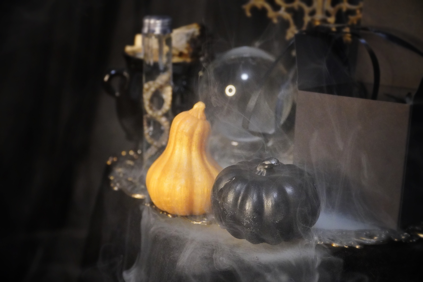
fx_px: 546
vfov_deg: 28.9
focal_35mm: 46
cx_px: 212
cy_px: 141
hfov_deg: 42.3
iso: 6400
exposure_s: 1/60
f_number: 4
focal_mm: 31
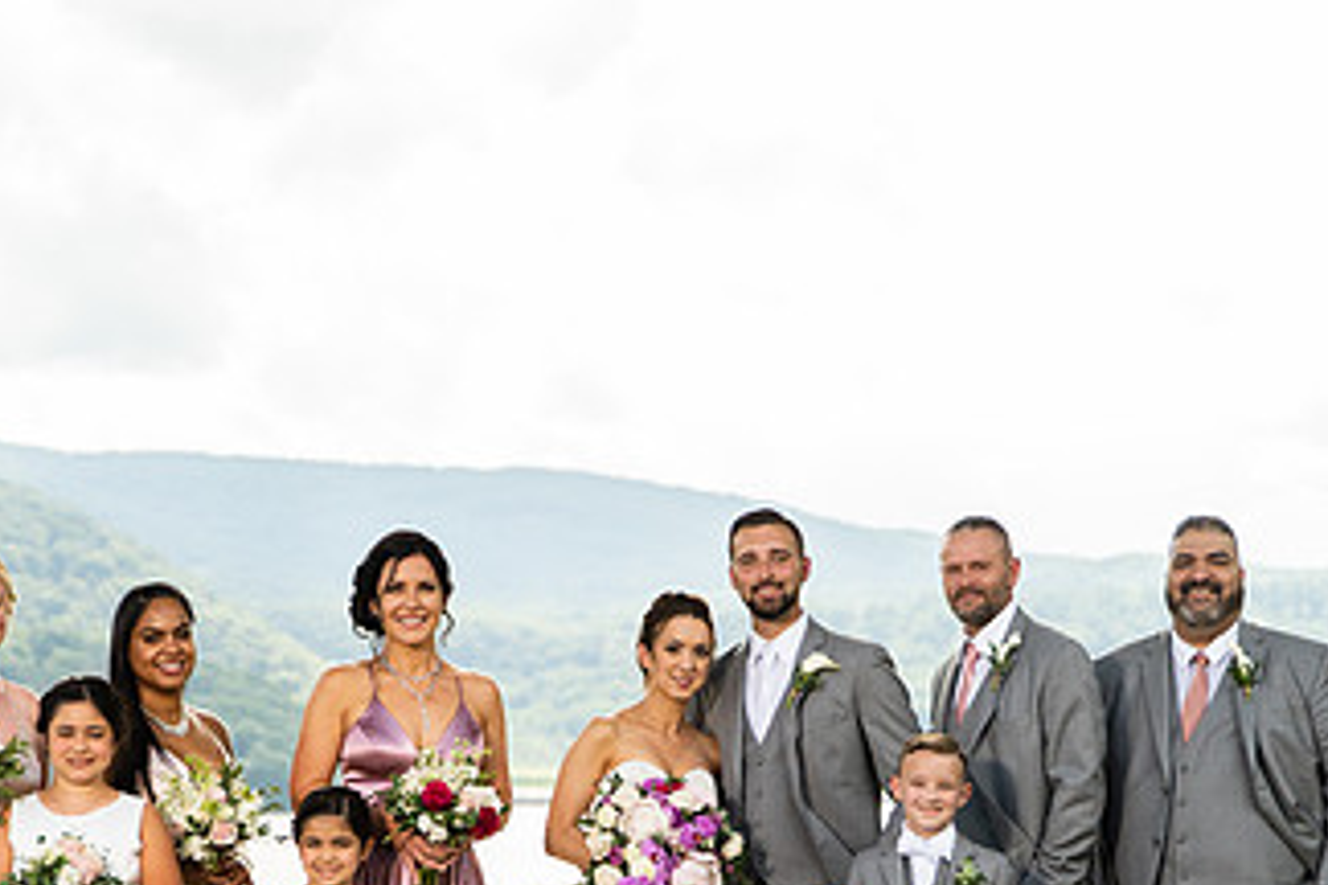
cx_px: 759
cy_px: 680
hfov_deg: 18.7
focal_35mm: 109
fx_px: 4021
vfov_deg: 12.5
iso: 1000
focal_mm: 53
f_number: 2.8
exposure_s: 1/4000
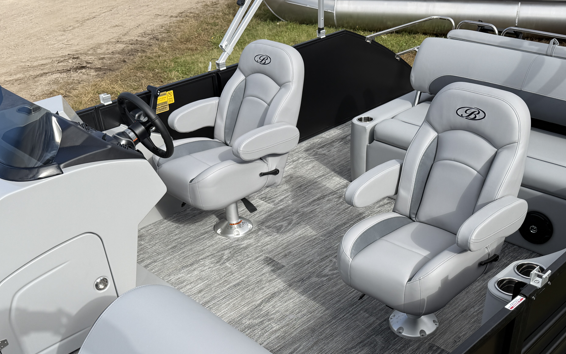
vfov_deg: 32.1
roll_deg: +0.7
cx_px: 313
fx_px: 602
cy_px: 270
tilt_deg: -34.7
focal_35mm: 39
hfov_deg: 50.3
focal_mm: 6.76
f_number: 1.78
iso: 80
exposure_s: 1/3279
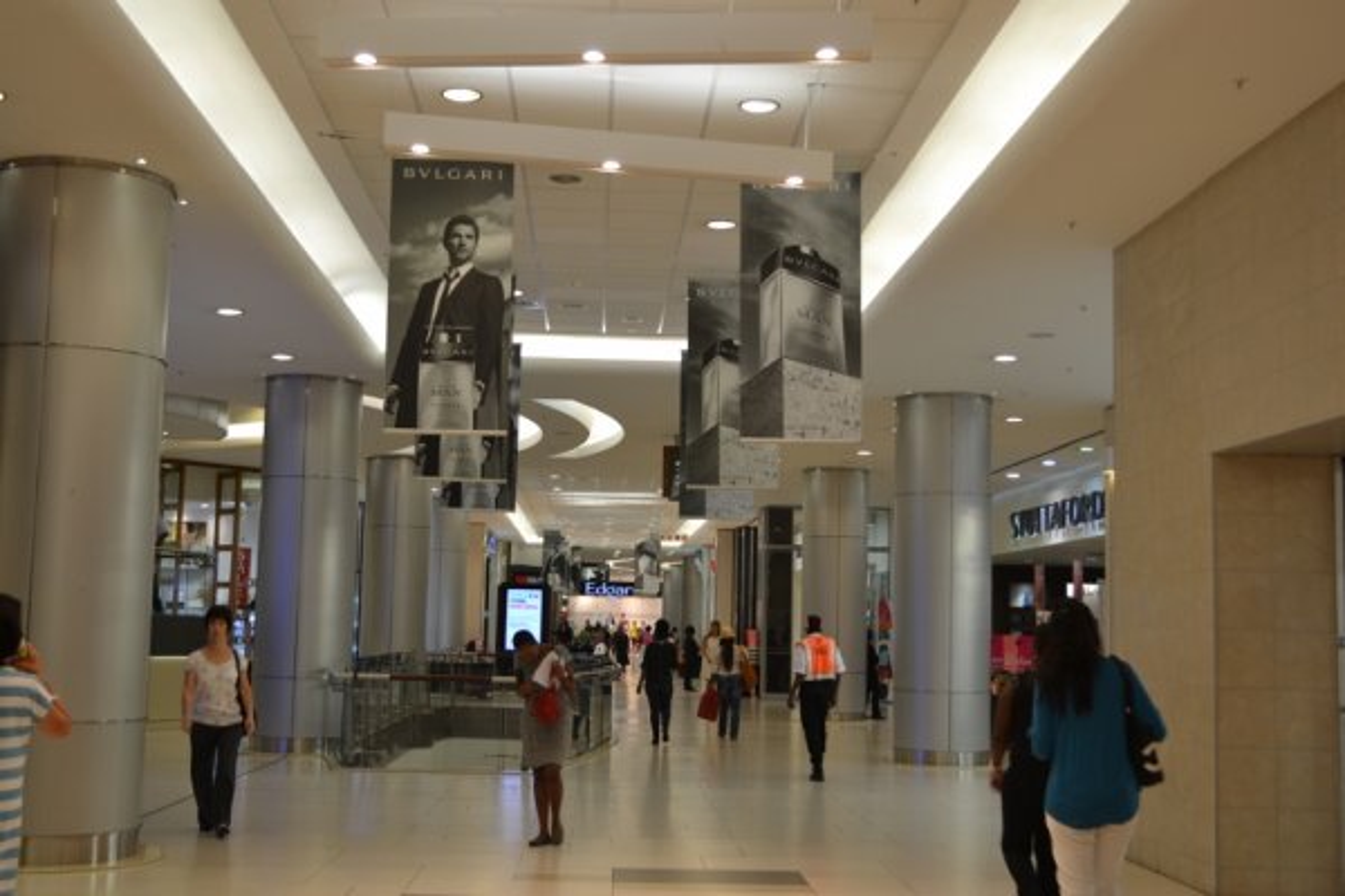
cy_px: 448
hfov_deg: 45.0
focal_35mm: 44
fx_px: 1625
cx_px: 672
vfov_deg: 30.8
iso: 220
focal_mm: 29
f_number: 4.5
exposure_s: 1/30
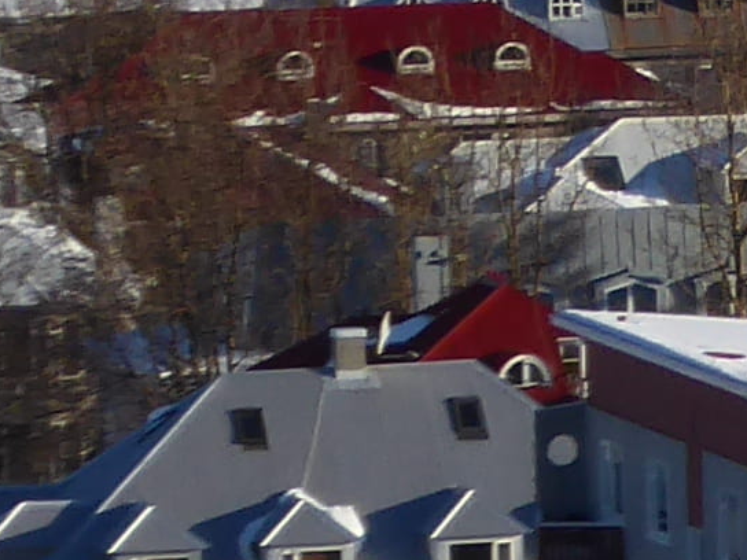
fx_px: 20155
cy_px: -891
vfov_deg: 1.6
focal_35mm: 934
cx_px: 2476
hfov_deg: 2.1
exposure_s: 1/500
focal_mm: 20.6
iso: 80
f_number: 5.1
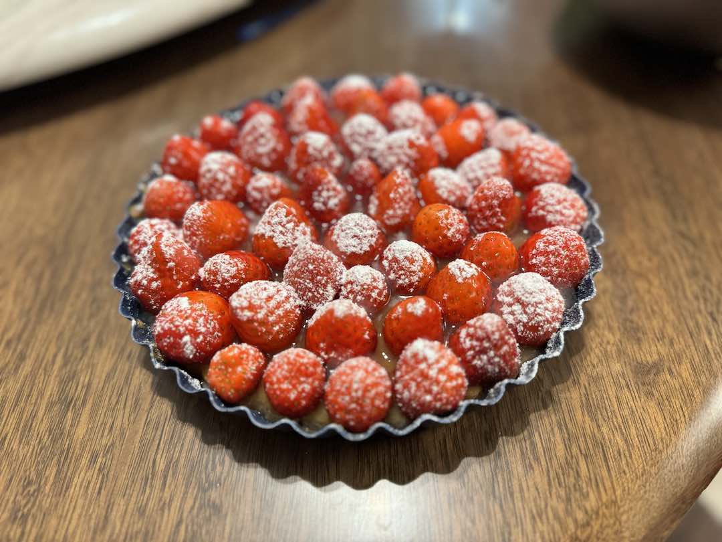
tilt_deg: -50.9
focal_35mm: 24
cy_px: 271
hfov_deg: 71.6
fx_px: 501
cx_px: 361
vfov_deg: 56.8
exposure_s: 1/60
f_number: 1.78
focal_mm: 6.86
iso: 500
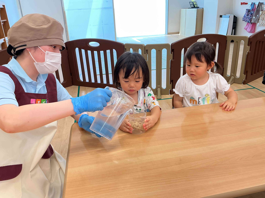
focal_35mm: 29
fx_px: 222
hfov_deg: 61.7
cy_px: 99
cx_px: 132
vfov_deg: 48.2
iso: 40
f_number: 1.8
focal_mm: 3
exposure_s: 1/120
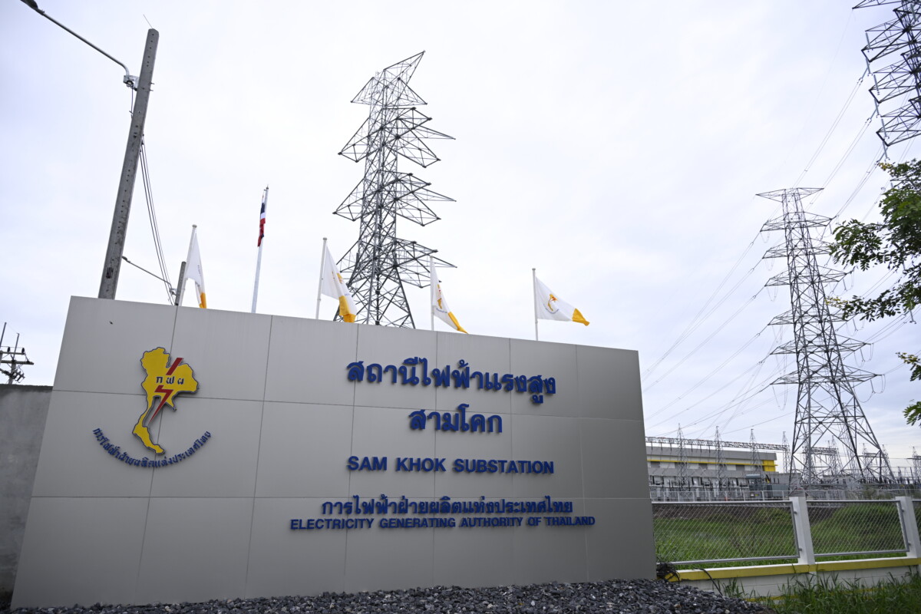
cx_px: 460
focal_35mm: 24
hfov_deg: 73.7
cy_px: 307
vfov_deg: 53.1
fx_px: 614
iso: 160
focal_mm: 24
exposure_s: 1/500
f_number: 4
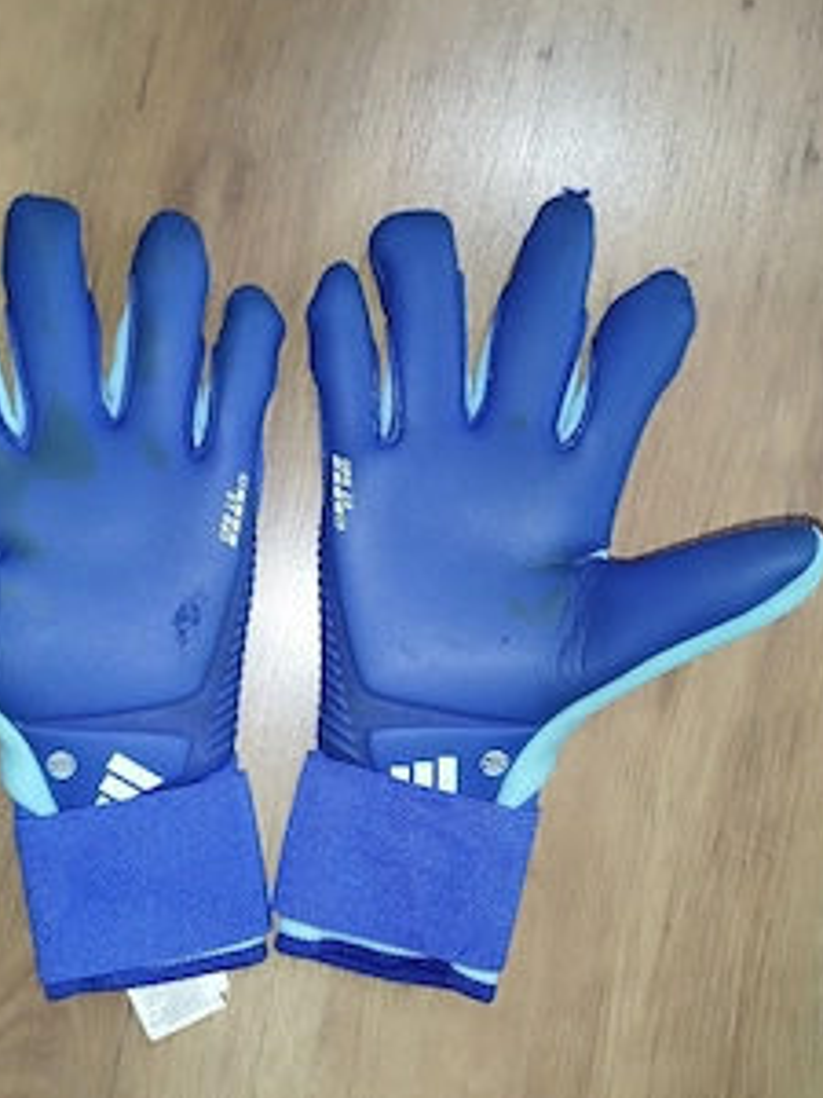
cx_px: 315
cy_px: 538
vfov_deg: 56.8
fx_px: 1014
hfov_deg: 43.8
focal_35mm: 32
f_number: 1.89
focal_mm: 5.89
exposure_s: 1/33.3
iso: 600
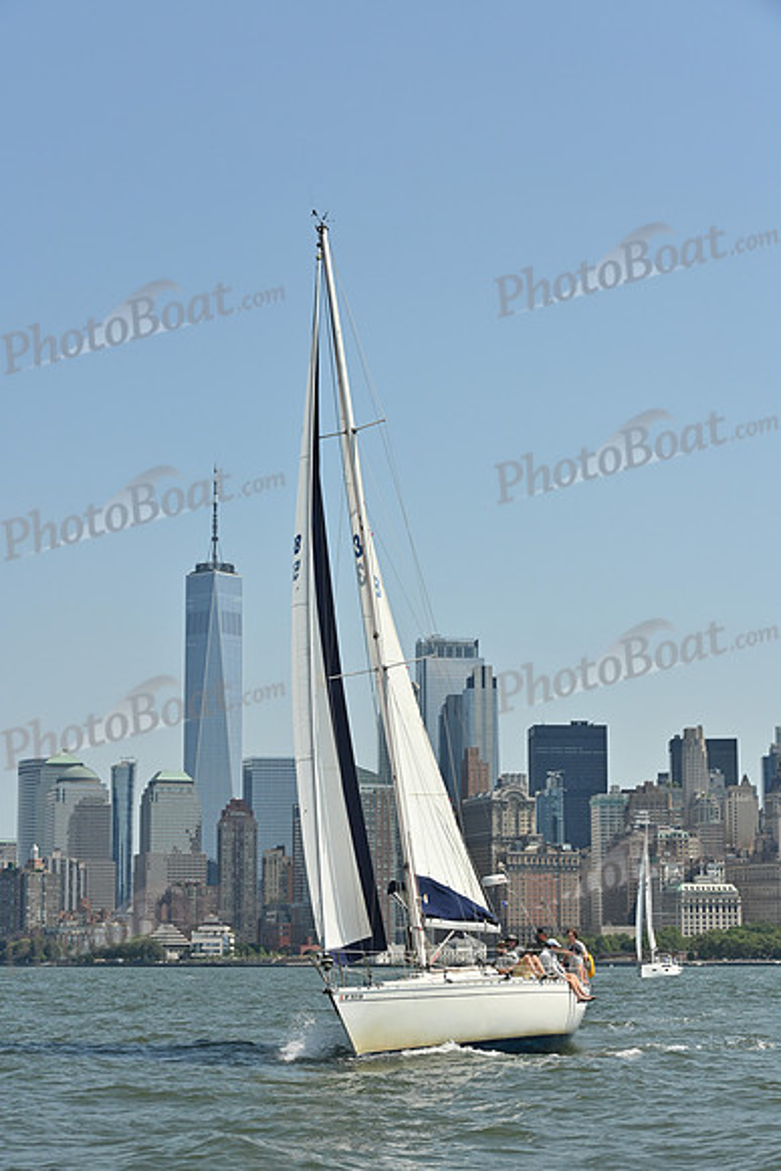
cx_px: 390
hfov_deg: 19.5
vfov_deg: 28.8
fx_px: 2276
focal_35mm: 70
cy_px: 586
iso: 320
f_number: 9
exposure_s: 1/1250
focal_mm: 70
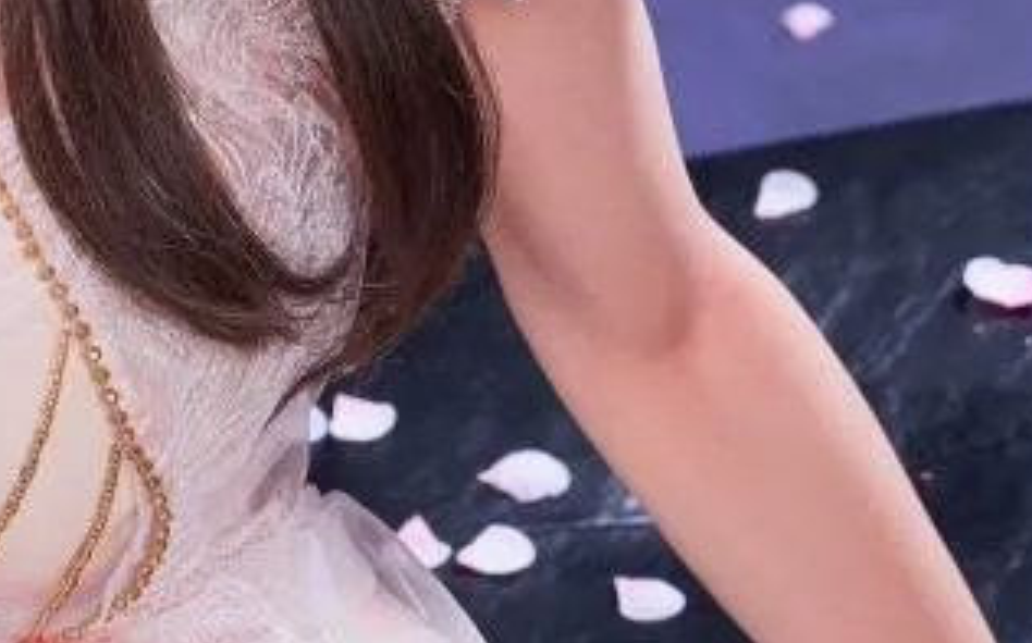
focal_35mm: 186
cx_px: 124
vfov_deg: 6.8
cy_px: -601
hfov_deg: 11.2
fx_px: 5228
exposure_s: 1/160
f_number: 7.1
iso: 80
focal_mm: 64
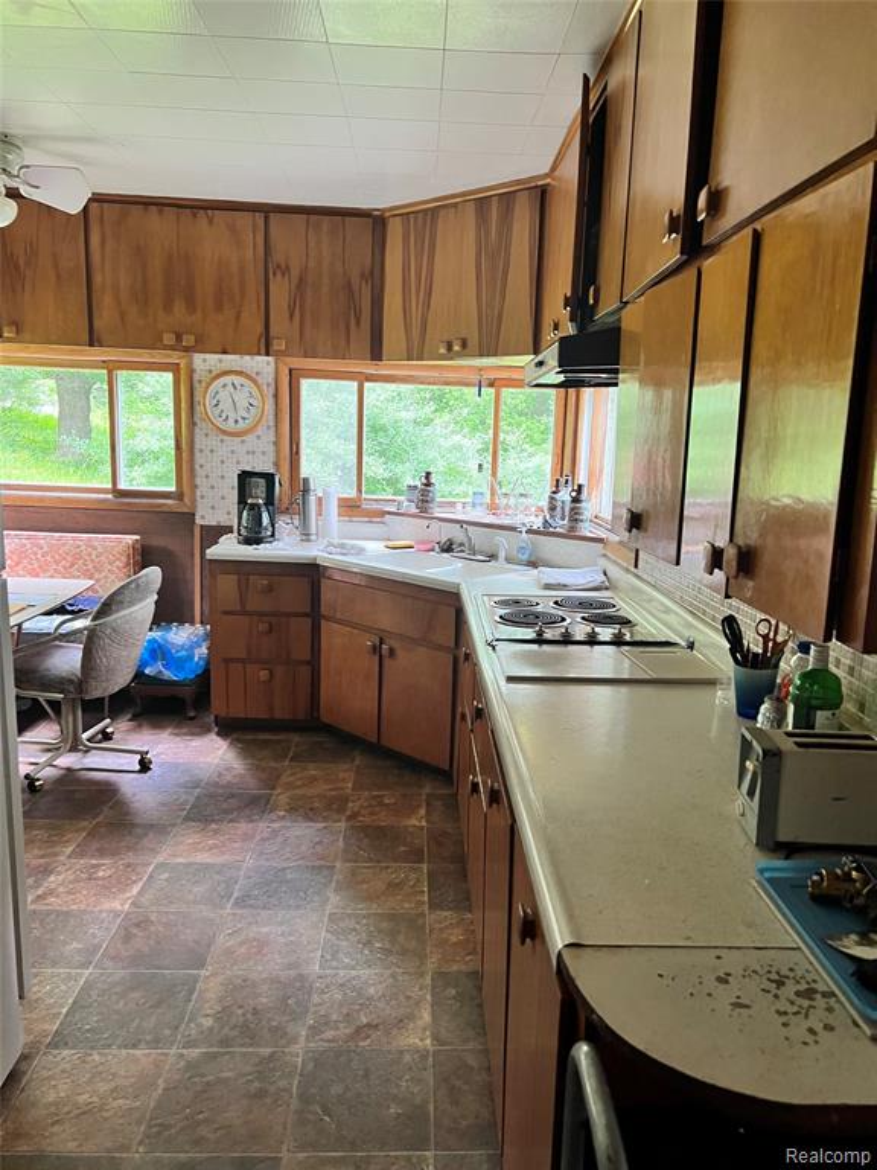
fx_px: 878
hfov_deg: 53.1
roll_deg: -1.6
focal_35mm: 26
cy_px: 585
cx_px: 438
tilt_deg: -10.2
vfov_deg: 67.3
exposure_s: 1/60
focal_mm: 5.7
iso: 160
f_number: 1.5
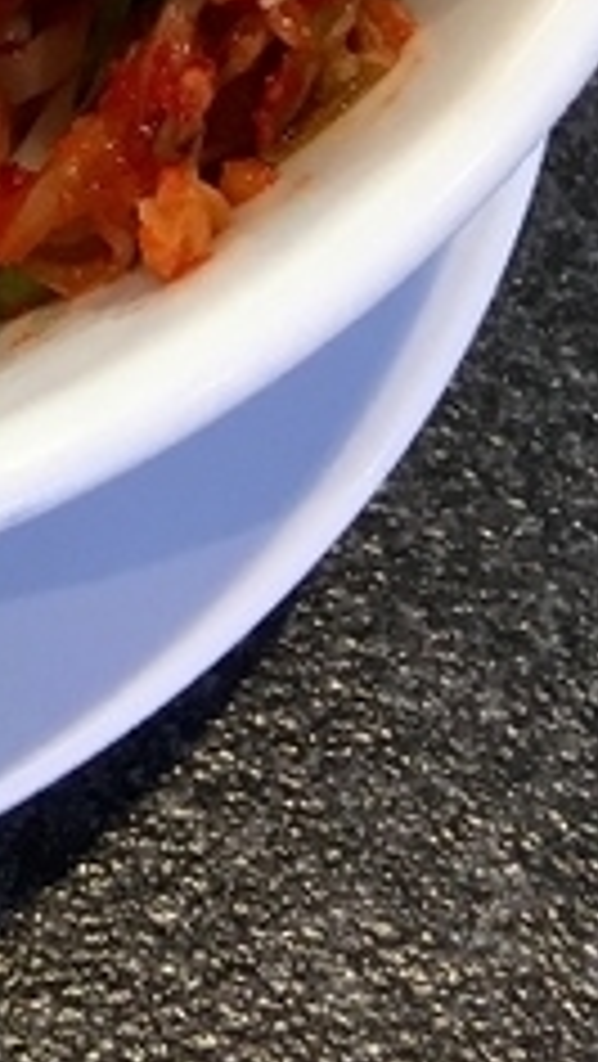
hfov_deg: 10.4
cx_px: -634
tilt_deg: -45.3
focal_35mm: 107
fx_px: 3012
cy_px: -662
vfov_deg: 17.4
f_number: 2.2
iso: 25
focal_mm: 4.15
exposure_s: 1/30
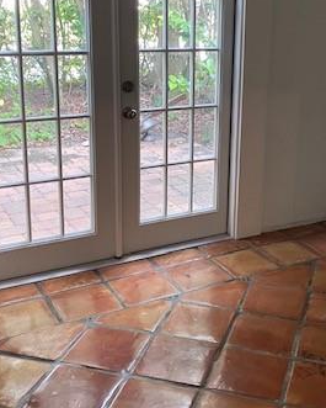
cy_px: 153
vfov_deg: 37.8
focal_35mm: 49
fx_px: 591
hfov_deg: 30.5
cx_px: 228
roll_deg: -1.8
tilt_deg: -16.7
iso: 160
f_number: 1.8
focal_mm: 4.25
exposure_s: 1/60
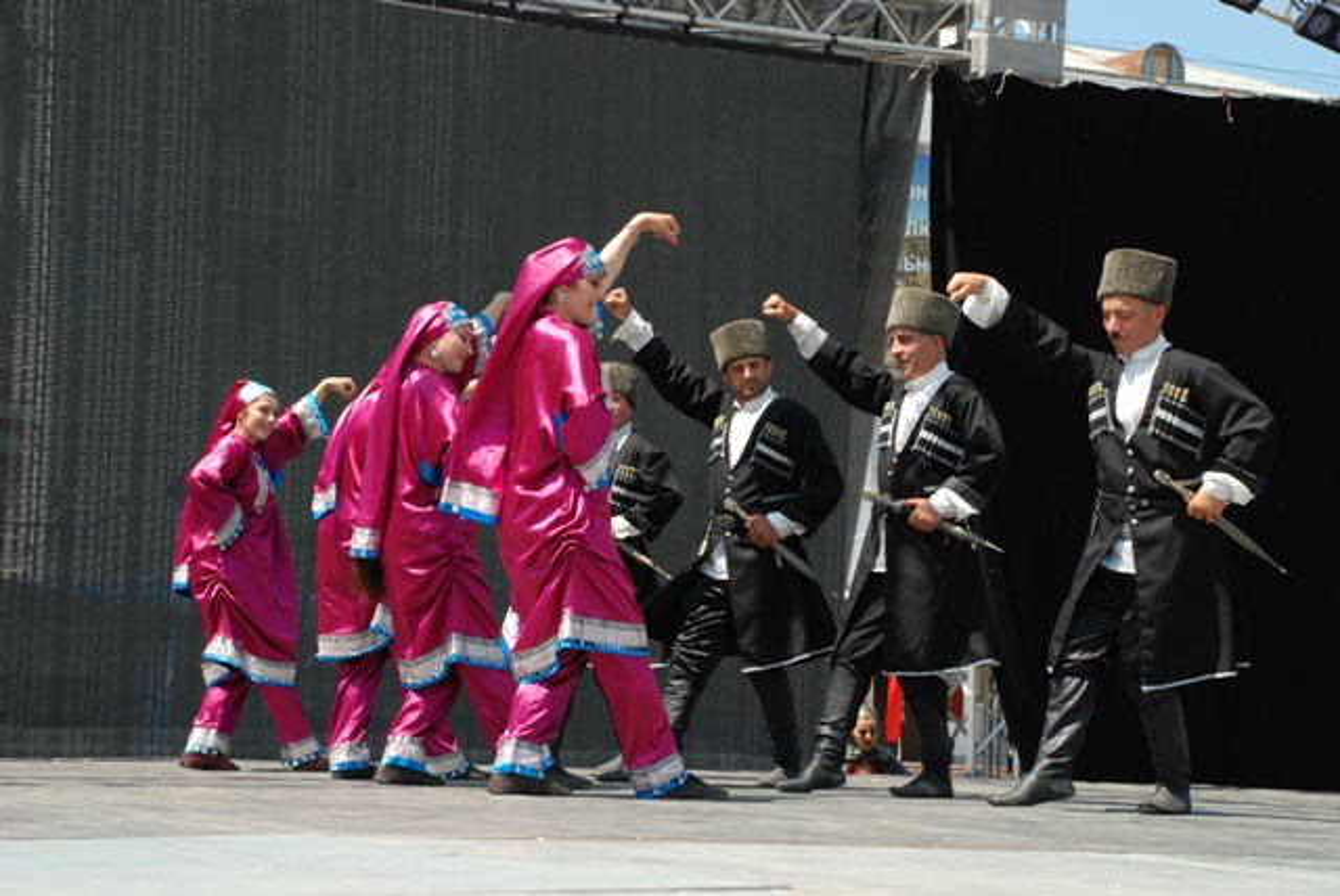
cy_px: 448
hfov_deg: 23.4
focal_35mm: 87
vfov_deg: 15.7
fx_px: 3241
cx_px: 670
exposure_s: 1/800
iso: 640
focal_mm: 58
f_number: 7.1
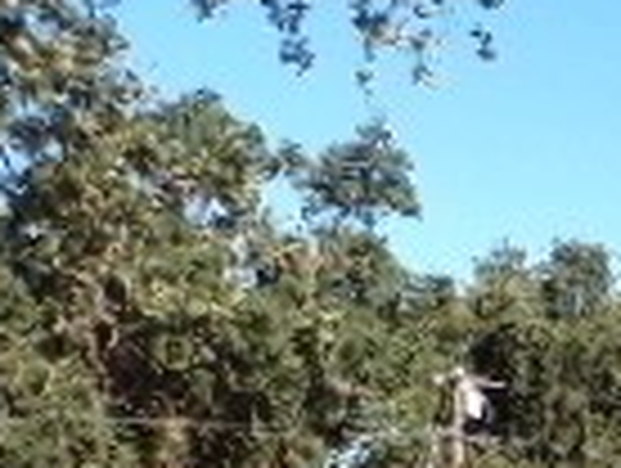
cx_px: 1359
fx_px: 1995
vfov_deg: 12.3
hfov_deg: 14.0
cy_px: 819
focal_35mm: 111
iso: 100
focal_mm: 4.3
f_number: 4.4
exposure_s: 1/300
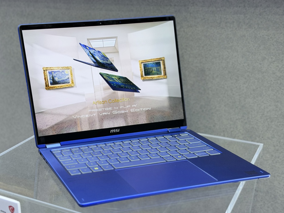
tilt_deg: -16.4
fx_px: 394
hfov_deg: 39.7
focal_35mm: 48
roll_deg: -3.0
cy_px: 106
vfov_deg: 30.3
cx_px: 142
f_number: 1.78
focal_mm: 6.76
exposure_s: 1/117
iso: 80
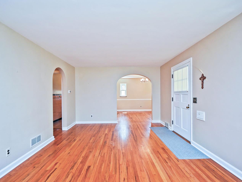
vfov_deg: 78.1
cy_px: 95
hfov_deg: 94.5
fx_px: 112
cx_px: 119
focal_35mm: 16
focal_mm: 14
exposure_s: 1/60
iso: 360
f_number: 4
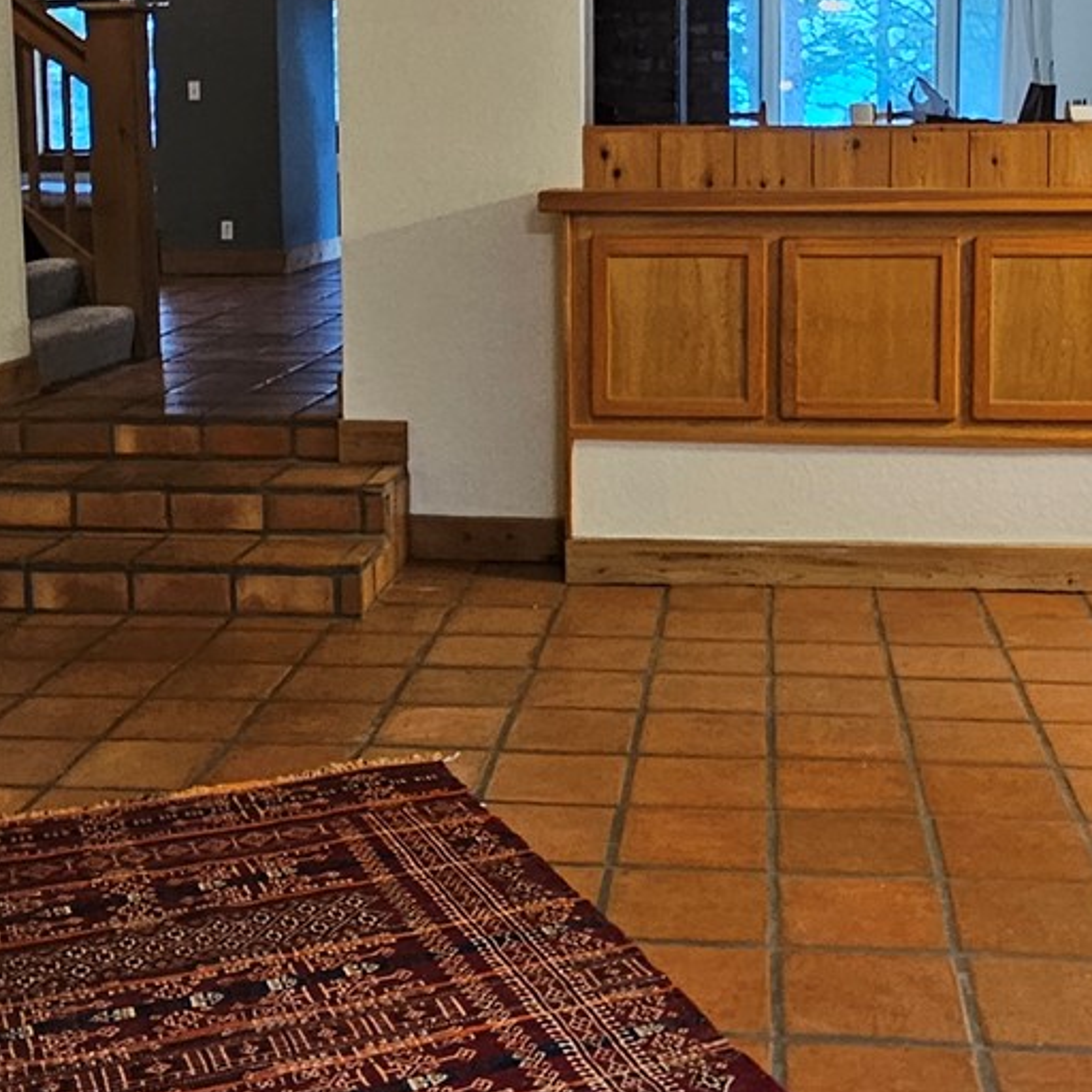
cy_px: 307
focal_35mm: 46
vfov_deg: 36.1
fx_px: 1642
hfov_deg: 36.8
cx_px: 567
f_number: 2.2
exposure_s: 1/60
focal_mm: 2.2
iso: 200
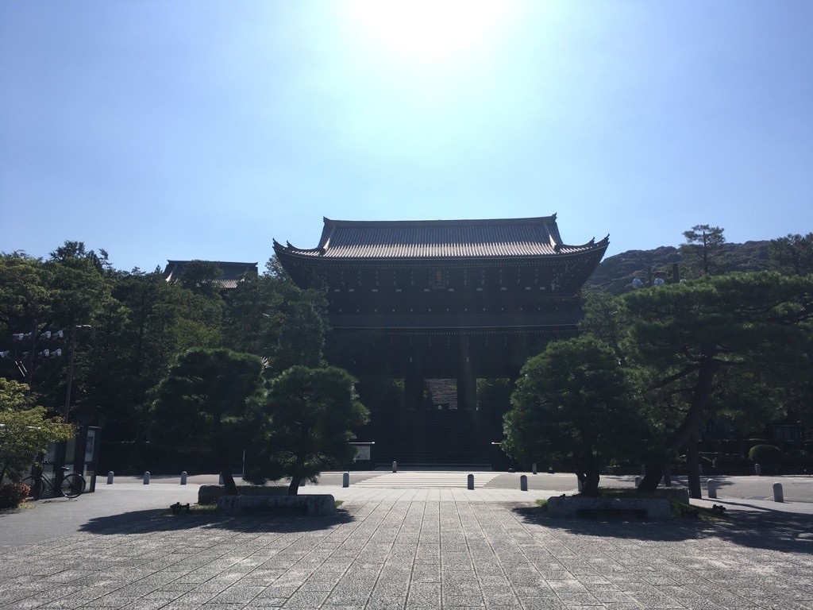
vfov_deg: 48.2
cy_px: 305
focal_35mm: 29
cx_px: 406
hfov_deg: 61.7
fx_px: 681
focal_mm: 4.15
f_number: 2.2
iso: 25
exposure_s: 1/2024
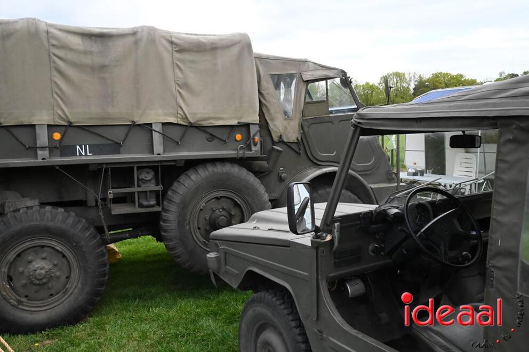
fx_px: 499
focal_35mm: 34
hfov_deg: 55.8
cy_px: 176
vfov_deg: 38.8
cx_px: 264
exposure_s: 1/1250
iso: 12800
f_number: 18
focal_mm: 34
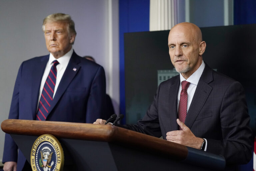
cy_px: 86
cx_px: 128
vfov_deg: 12.6
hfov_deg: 18.8
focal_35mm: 109
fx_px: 775
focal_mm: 109
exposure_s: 1/1000
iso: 4000
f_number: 4.5
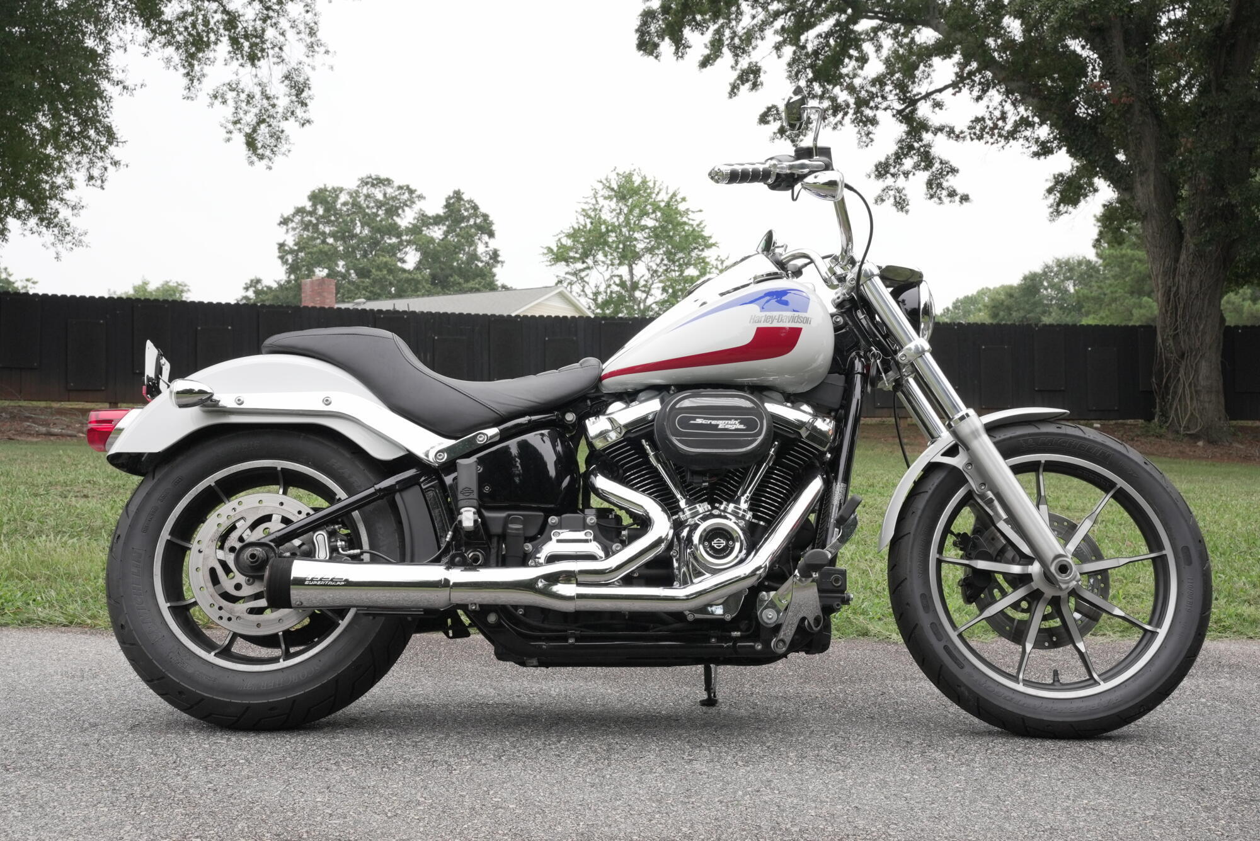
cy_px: 420
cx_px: 630
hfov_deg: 49.1
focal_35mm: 39
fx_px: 1380
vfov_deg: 33.9
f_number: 11
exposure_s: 1/320
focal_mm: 39.4
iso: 1250
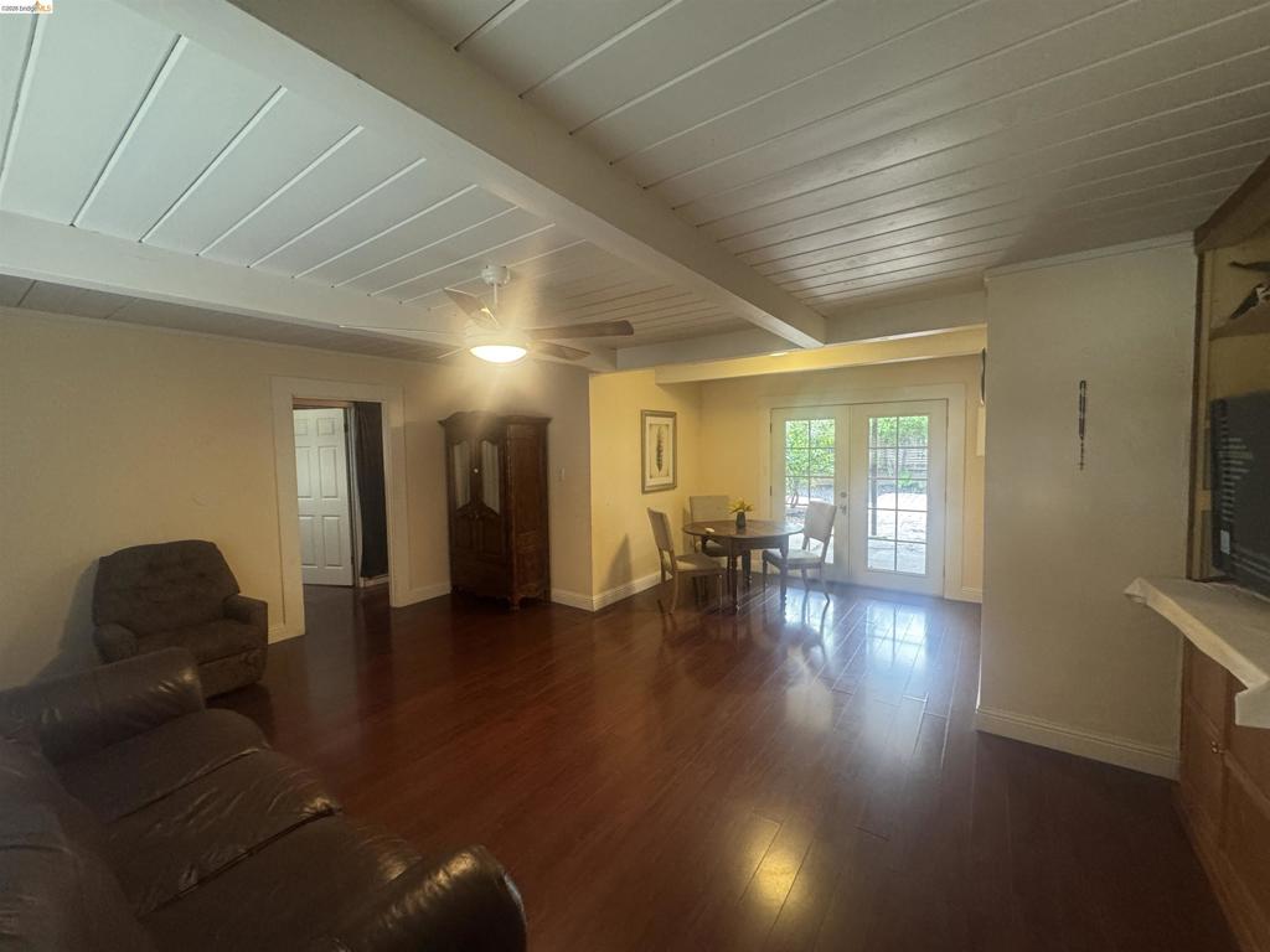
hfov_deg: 102.1
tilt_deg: -3.7
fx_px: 514
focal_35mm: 14
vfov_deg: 85.7
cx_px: 635
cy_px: 476
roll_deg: +0.9
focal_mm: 2.22
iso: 400
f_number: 2.2
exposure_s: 1/60
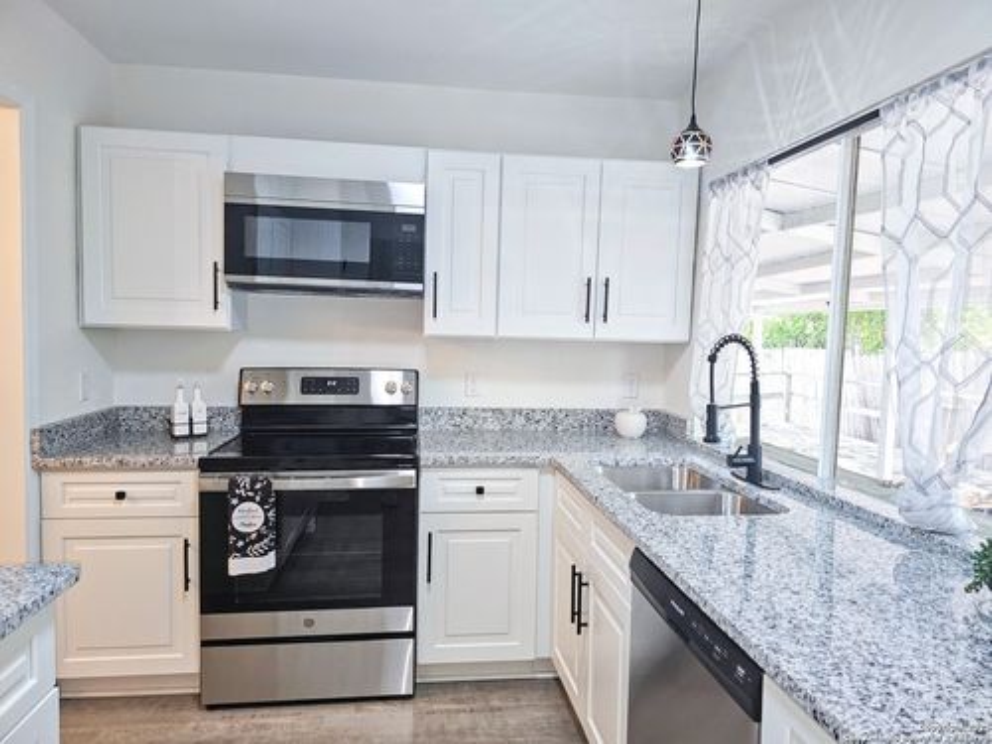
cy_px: 372
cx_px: 496
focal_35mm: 23
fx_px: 659
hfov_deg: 73.9
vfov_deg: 58.9
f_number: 1.7
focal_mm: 6.3
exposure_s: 1/60
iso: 125
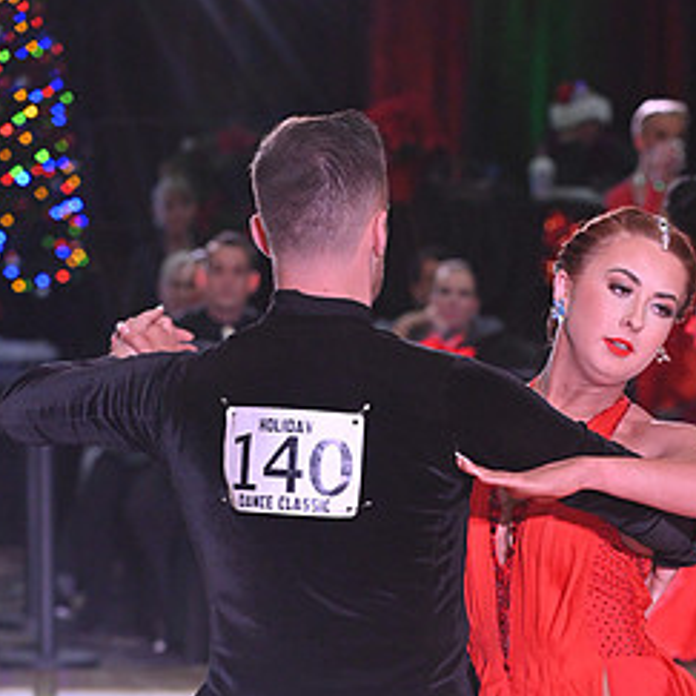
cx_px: 534
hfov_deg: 7.4
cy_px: 802
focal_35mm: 235
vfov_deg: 7.4
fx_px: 5346
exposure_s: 1/400
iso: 2500
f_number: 5
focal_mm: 116
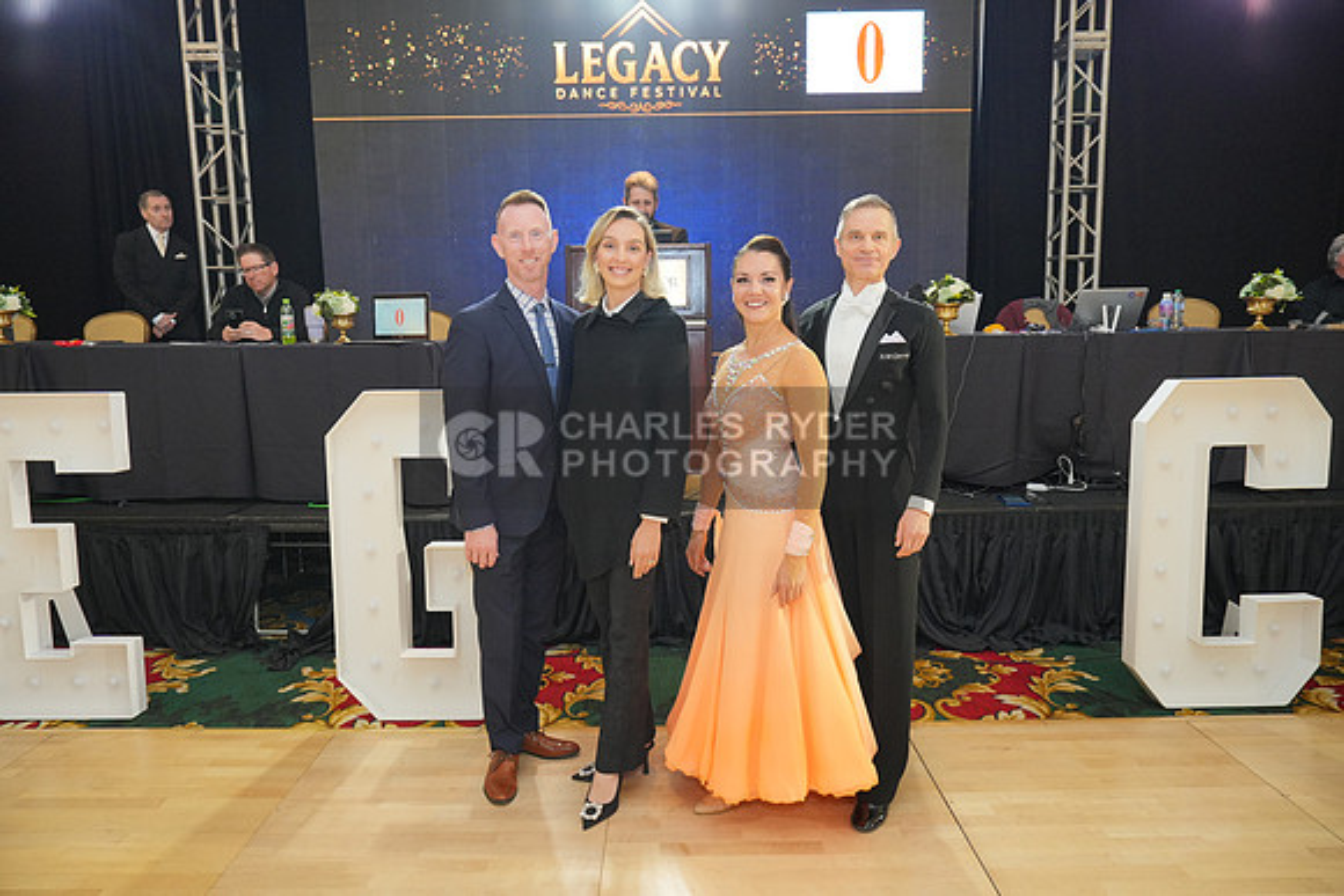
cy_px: 448
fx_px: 896
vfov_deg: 53.2
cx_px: 672
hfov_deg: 73.7
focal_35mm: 24
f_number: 4
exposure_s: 1/200
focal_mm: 24
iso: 2000
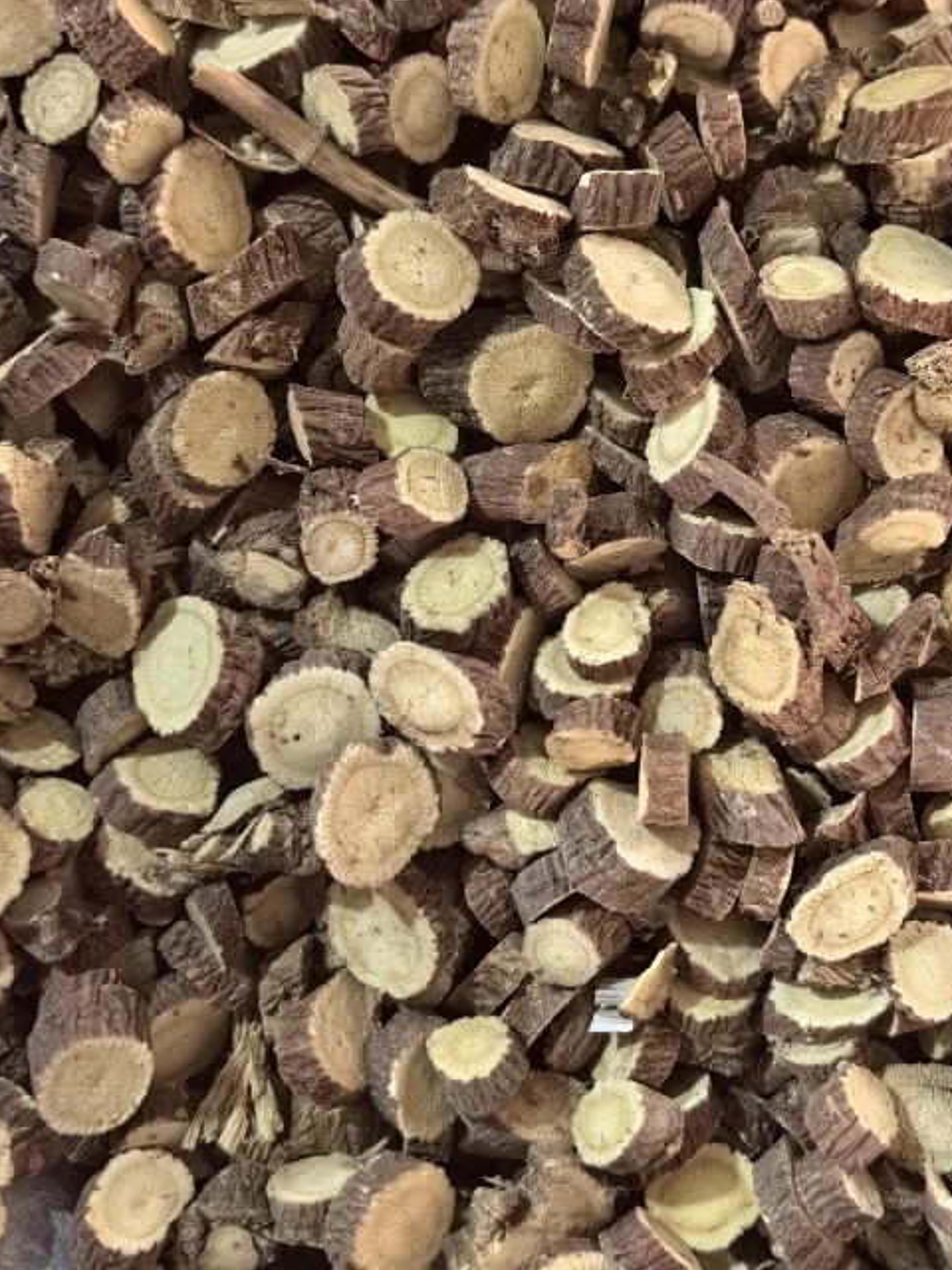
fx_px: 1650
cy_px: 535
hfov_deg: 32.0
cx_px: 617
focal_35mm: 45
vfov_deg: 42.0
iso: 800
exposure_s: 1/33.3
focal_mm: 6.98
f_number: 2
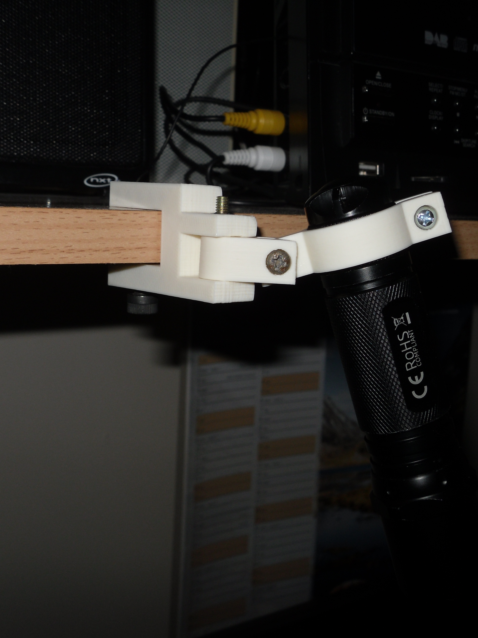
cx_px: 278
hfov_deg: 24.0
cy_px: 321
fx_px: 1123
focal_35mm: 61
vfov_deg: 31.7
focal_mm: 6.3
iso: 80
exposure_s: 1/45
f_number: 8.2
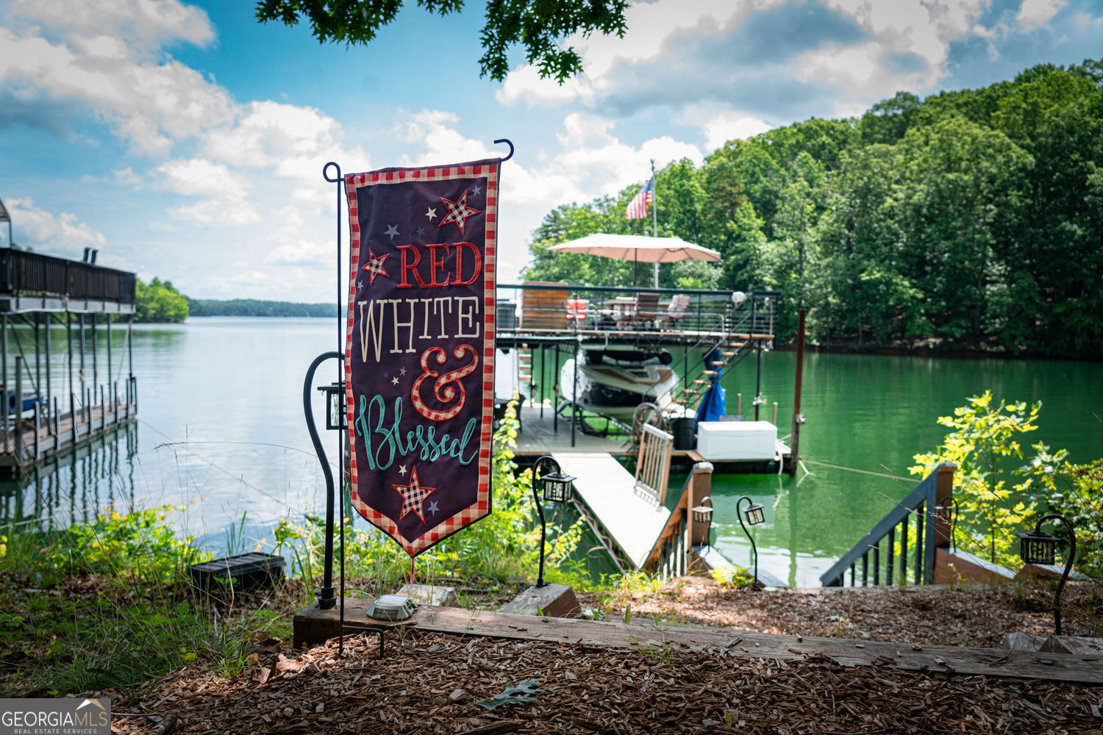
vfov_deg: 49.6
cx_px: 552
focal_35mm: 26
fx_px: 797
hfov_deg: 69.4
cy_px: 368
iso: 800
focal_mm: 26
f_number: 5
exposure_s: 1/1000
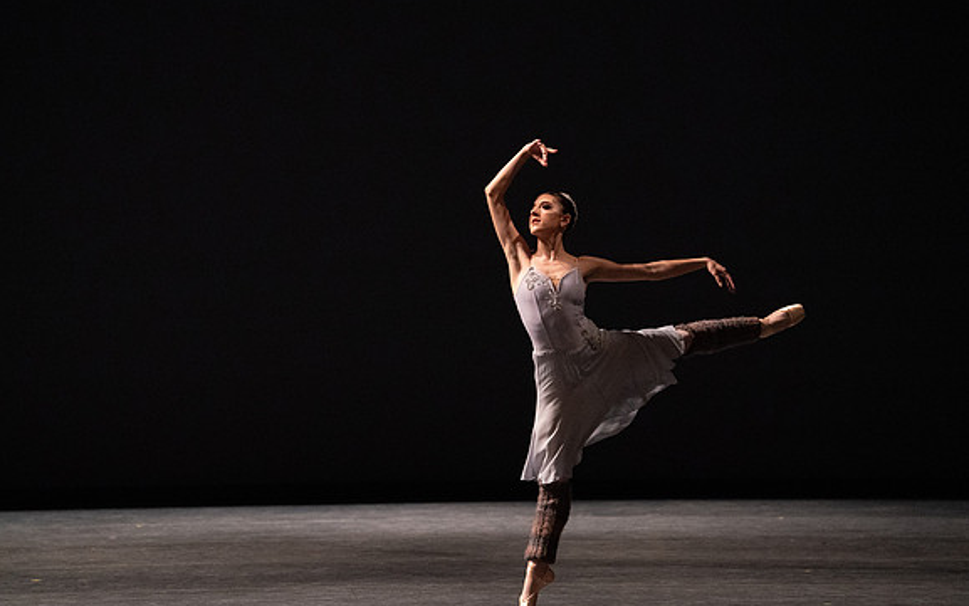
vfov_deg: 6.4
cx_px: 485
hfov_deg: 10.2
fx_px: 5415
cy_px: 306
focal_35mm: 205
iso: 12800
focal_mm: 200
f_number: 5
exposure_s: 1/400
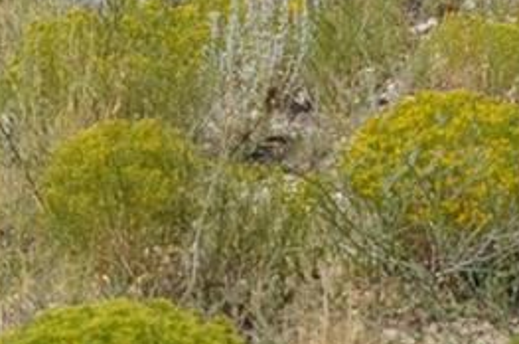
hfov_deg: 4.1
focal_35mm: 502
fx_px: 7220
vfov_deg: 2.7
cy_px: -479
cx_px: -59
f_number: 9
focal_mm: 55
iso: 100
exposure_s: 1/320
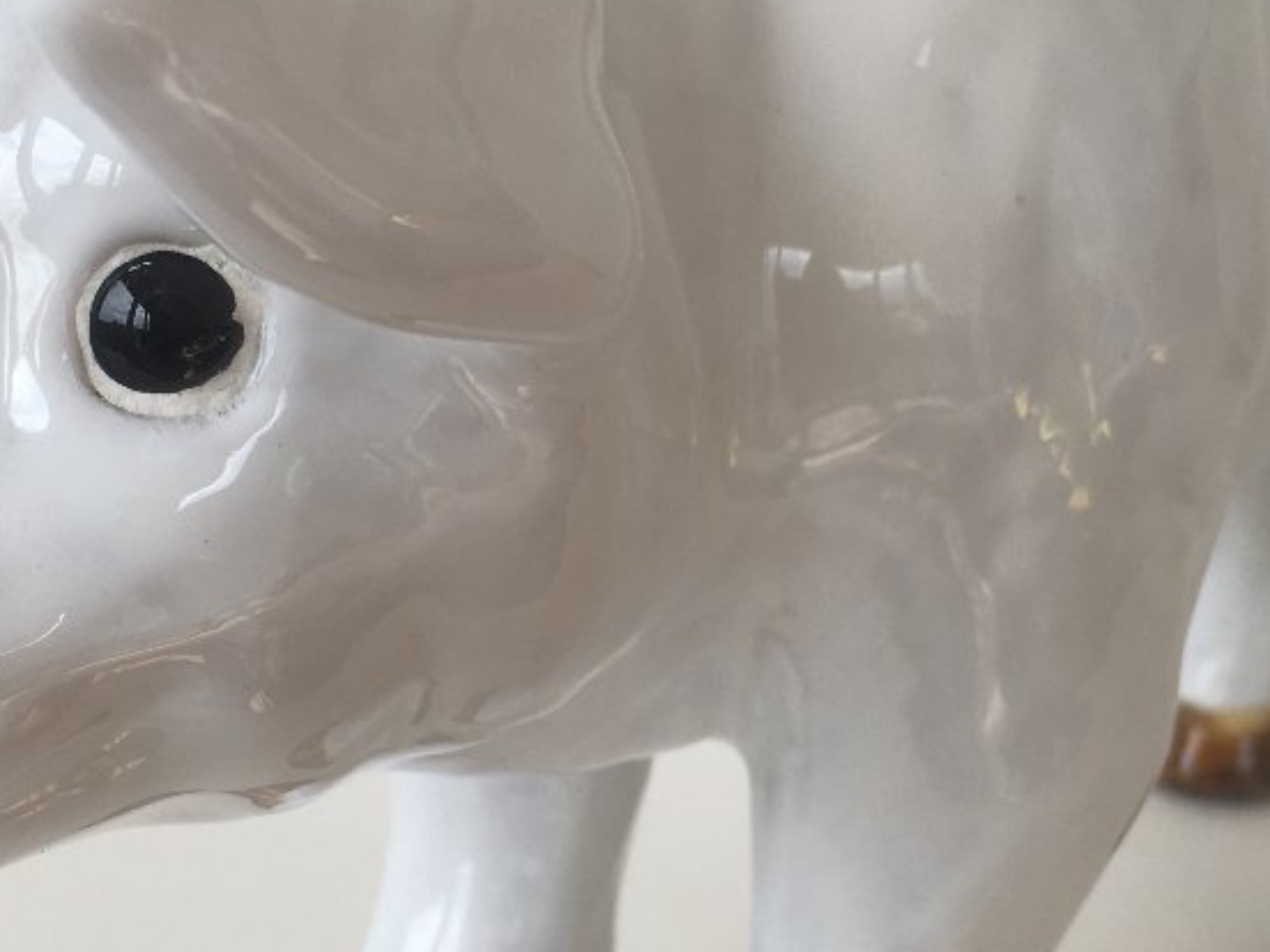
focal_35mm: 63
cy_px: 527
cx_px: 462
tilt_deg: -15.2
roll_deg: -0.7
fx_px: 2311
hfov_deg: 30.6
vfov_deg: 23.3
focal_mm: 4.15
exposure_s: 1/304
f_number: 2.2
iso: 25
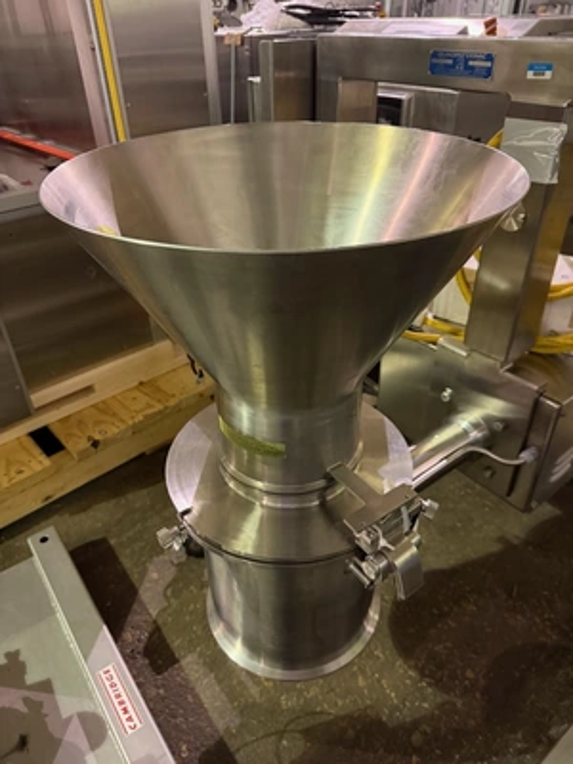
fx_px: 530
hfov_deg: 56.8
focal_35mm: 24
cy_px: 382
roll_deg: +0.9
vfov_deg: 71.6
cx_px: 286
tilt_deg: -34.8
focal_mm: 6.76
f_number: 1.78
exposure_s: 1/30
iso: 800
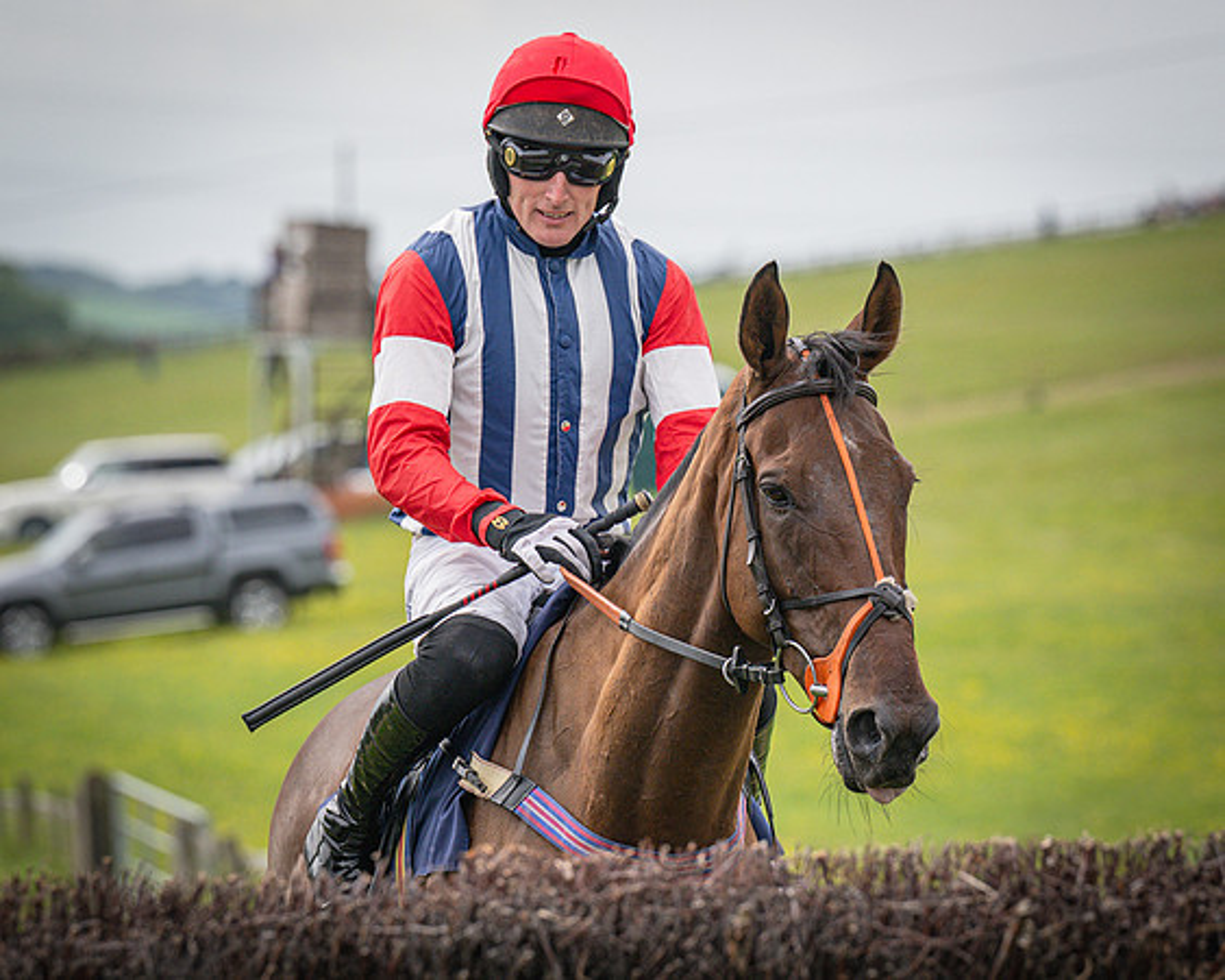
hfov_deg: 6.6
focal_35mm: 294
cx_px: 734
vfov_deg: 5.3
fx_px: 10668
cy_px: 550
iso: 400
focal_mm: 155
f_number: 4
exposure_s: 1/2000
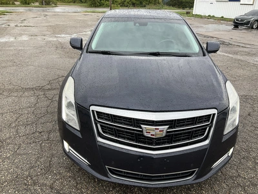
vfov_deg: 48.2
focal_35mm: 29
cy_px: 97
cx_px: 129
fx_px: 216
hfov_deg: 61.7
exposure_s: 1/276
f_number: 1.8
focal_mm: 3
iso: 25
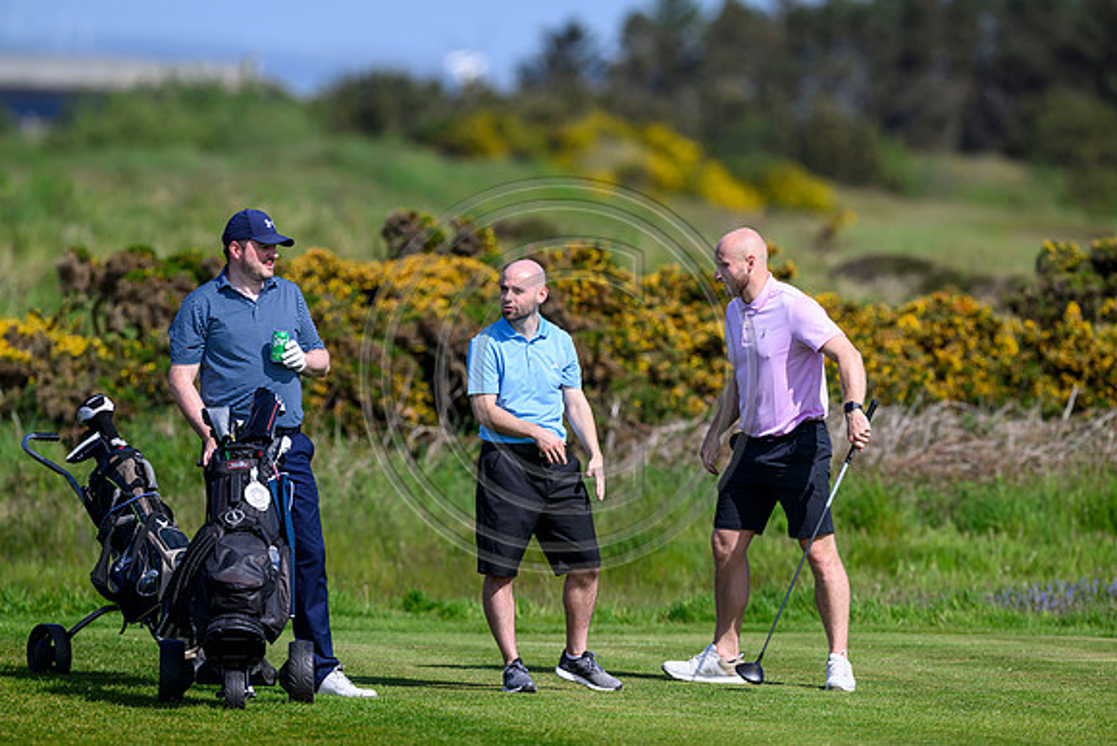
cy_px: 373
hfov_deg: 5.2
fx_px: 12413
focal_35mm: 400
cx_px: 558
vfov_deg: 3.4
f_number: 4.5
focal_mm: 400
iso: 500
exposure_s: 1/5000
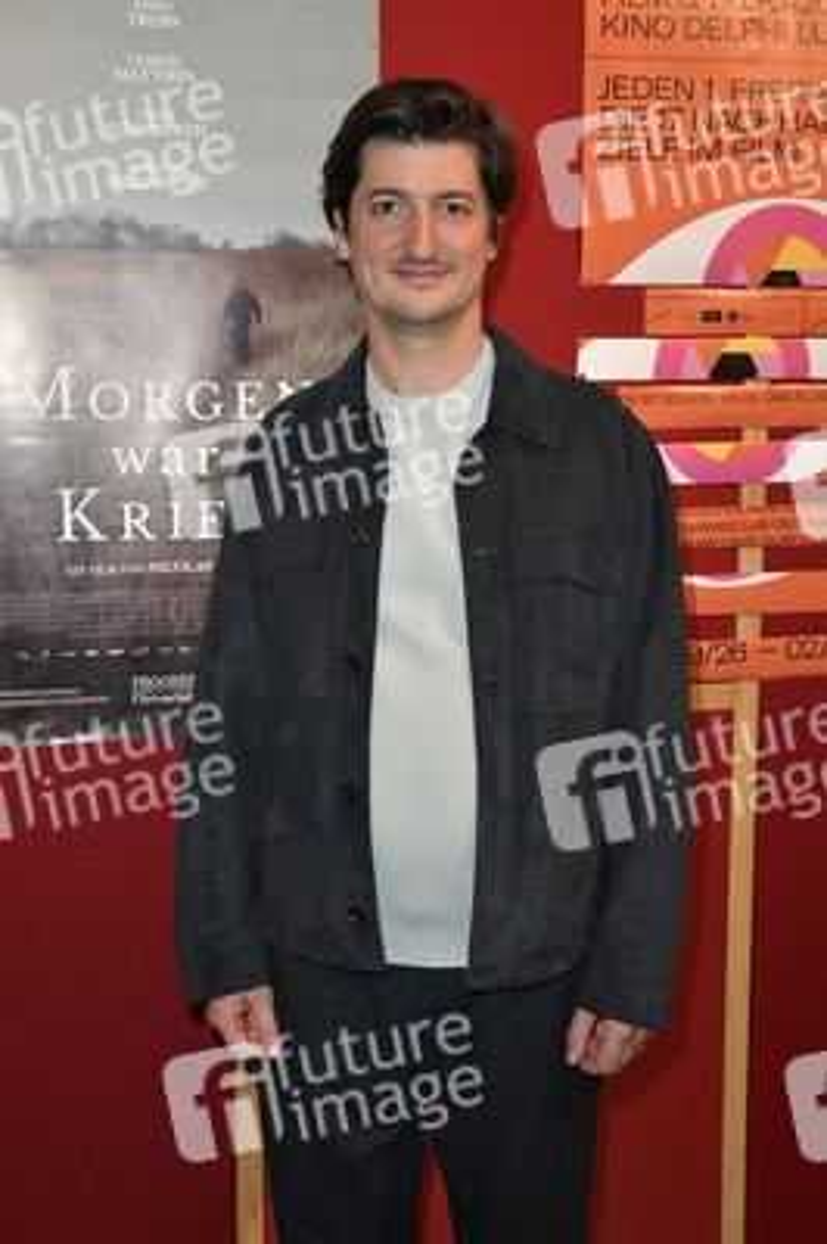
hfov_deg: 35.0
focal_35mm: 38
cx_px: 414
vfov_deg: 50.7
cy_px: 622
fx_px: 1312
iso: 2000
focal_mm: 38
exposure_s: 1/250
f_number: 6.3
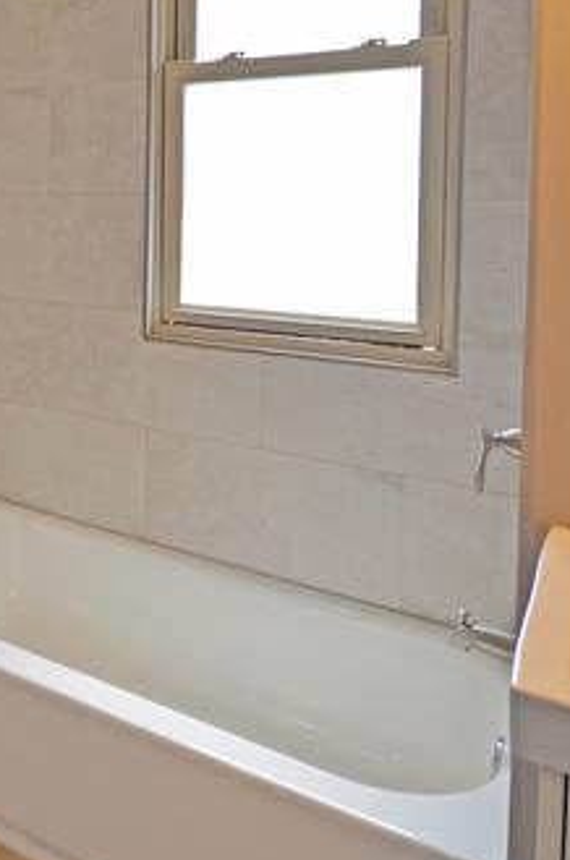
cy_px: 220
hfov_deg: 32.9
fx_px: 835
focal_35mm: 35
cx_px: -63
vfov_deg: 52.2
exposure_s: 1/125
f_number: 5.6
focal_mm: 10
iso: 200
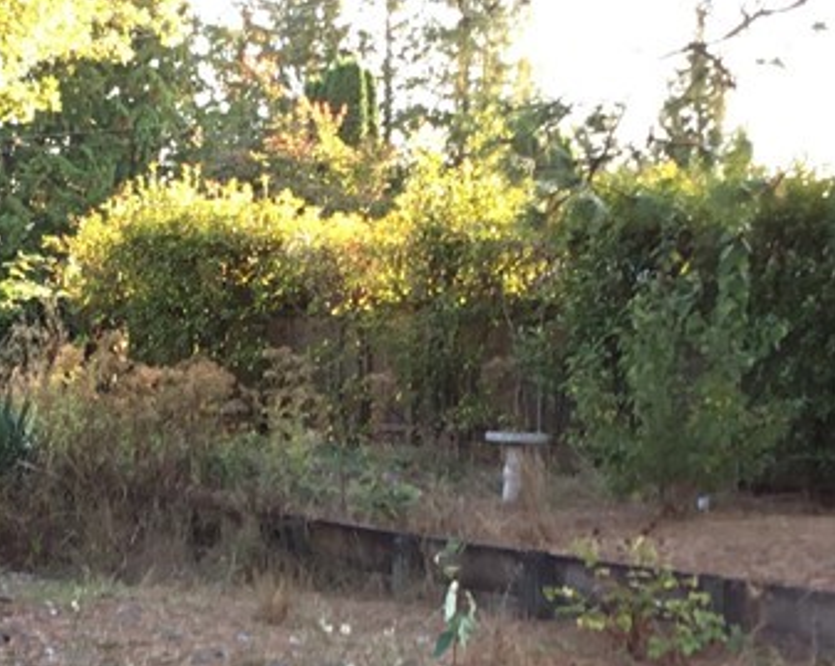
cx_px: 221
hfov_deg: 20.7
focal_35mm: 92
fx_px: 2272
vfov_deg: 16.5
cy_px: 592
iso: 25
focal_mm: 3.3
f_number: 2.4
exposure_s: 1/40
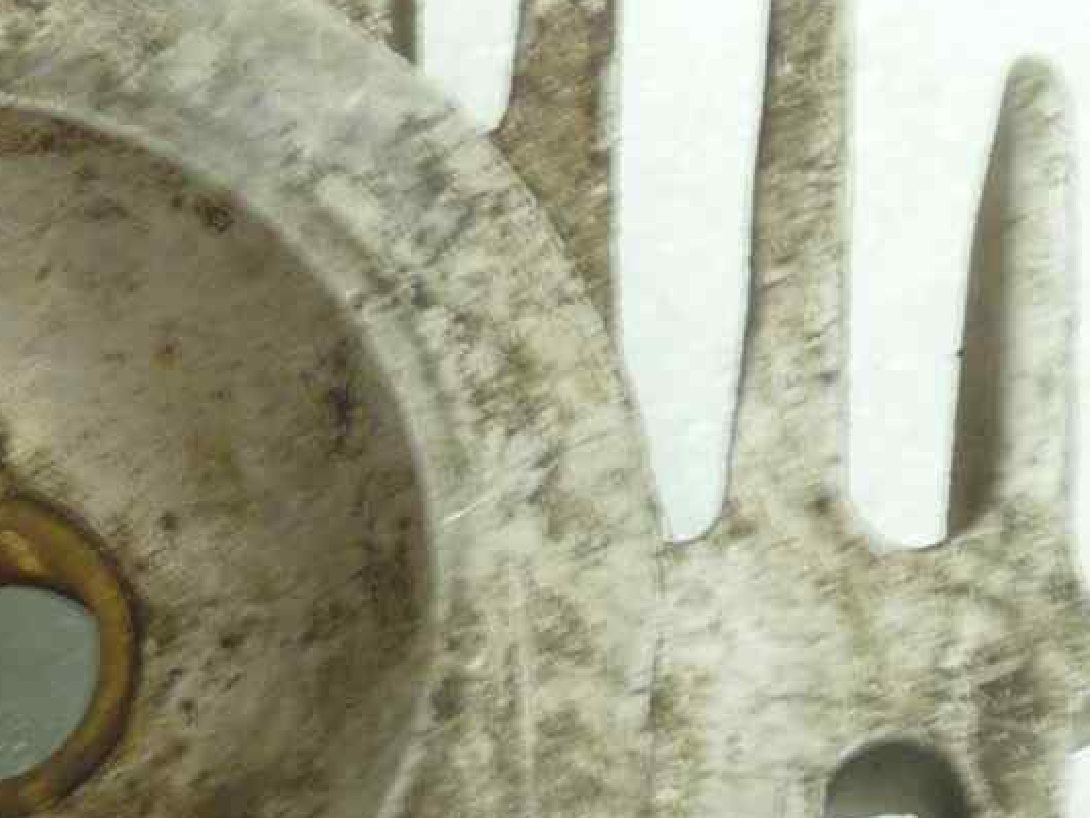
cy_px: 763
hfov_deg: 16.4
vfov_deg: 12.2
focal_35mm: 120
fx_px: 3779
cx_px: 738
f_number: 3.3
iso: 80
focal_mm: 4.1
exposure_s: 1/13
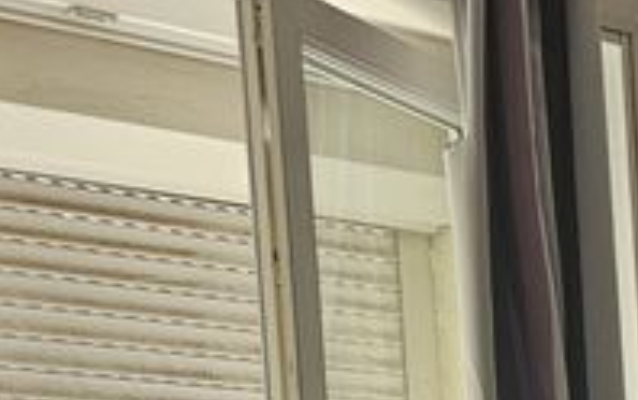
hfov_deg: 13.9
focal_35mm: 123
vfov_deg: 9.8
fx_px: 2140
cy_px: 848
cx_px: 1344
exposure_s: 1/207
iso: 64
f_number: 1.8
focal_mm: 5.4
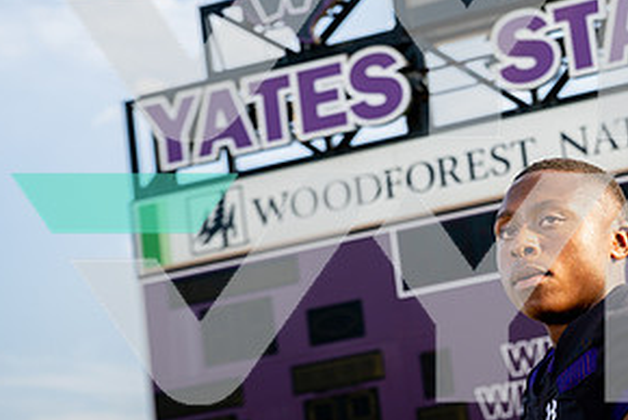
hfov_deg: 21.2
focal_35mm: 94
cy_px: 289
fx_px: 1641
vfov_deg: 14.6
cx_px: 563
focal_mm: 47
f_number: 4.5
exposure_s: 1/800
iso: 200
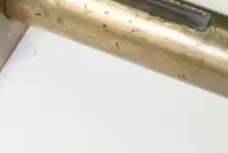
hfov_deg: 12.9
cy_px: -40
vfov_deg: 8.5
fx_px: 1008
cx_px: 53
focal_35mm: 159
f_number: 4.5
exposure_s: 1/640
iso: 3200
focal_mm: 18
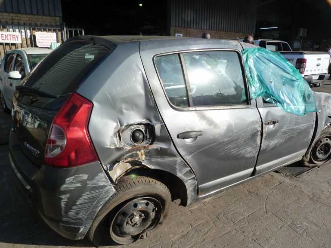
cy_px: 128
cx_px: 170
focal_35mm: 26
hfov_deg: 67.3
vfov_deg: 53.1
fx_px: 249
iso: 125
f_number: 5.6
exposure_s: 1/200
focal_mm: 4.5
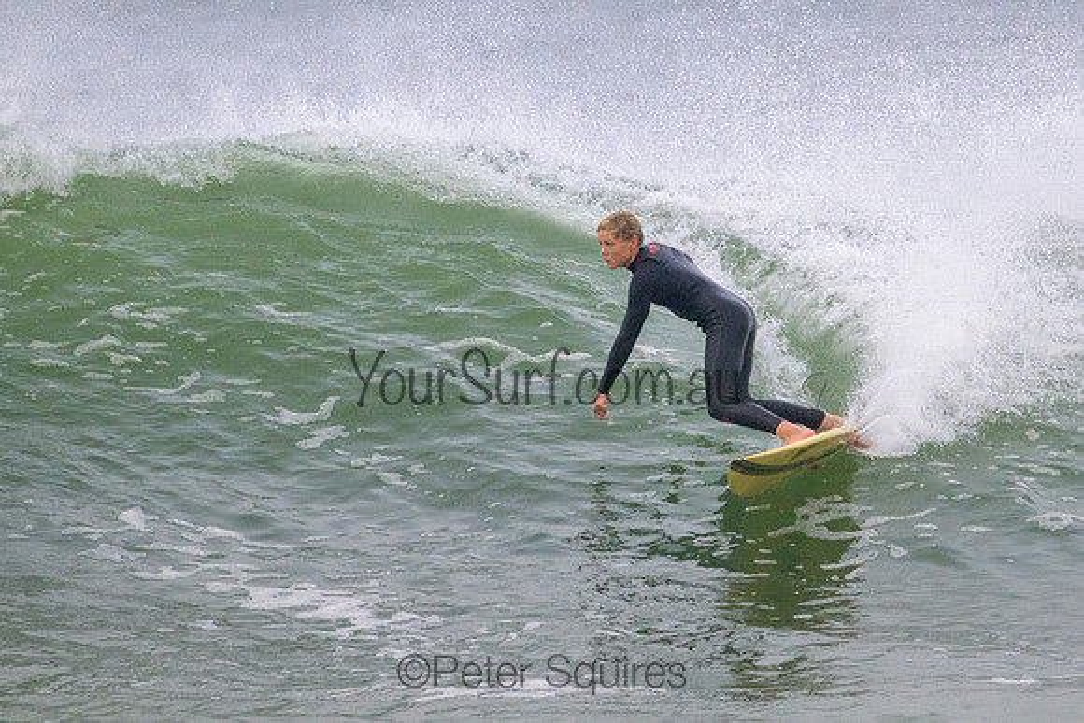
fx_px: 29691
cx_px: 668
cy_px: 278
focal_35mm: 986
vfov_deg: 1.4
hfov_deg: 2.1
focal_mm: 800
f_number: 11
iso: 4000
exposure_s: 1/3200
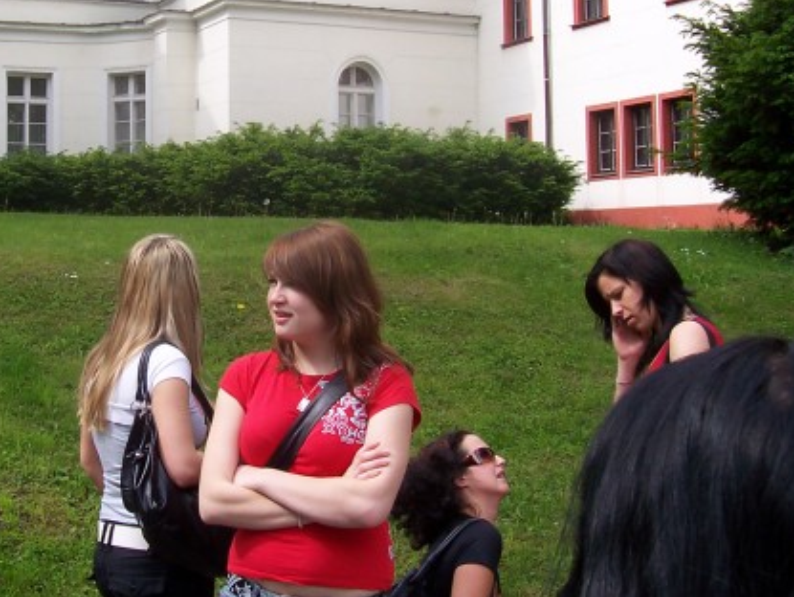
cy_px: 203
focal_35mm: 57
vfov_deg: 25.6
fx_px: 1309
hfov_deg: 33.1
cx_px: 207
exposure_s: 1/250
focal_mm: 5.6
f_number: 5.6
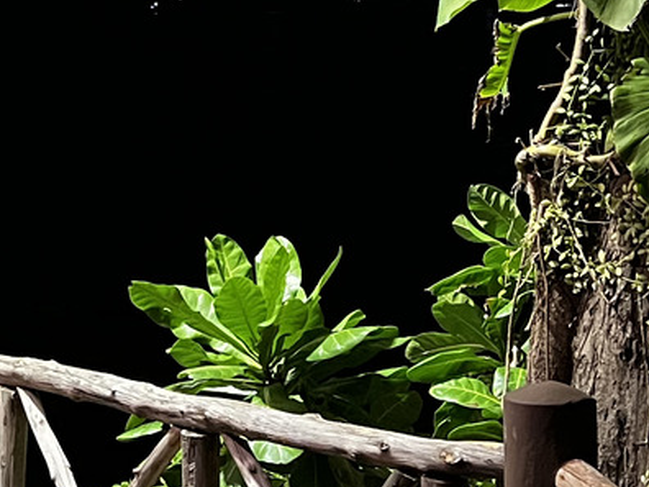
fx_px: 1969
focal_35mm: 105
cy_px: -2
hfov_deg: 18.3
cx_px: 13
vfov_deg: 13.9
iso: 500
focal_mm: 5.7
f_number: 1.5
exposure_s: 1/25
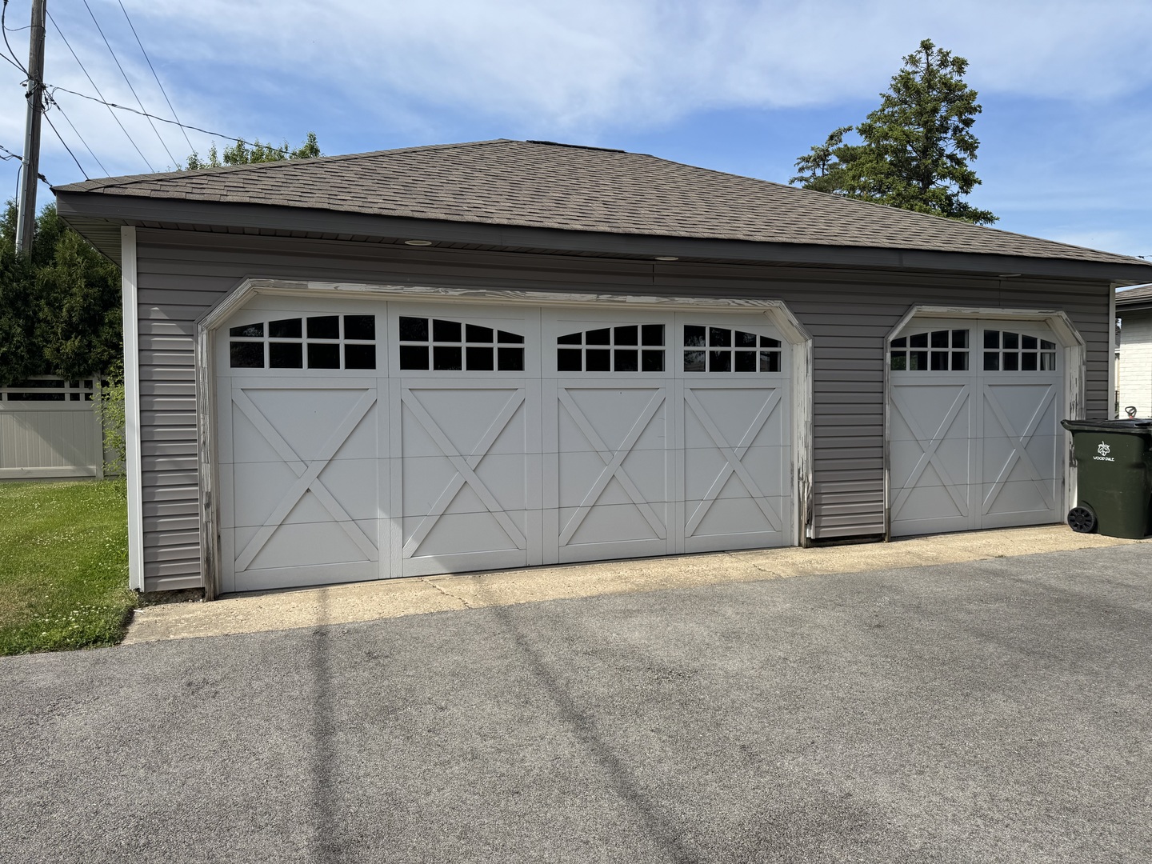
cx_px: 576
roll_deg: -0.1
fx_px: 799
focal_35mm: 24
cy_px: 432
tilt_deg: -1.8
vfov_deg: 56.8
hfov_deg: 71.6
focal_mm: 6.76
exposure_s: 1/4049
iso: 80
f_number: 1.78
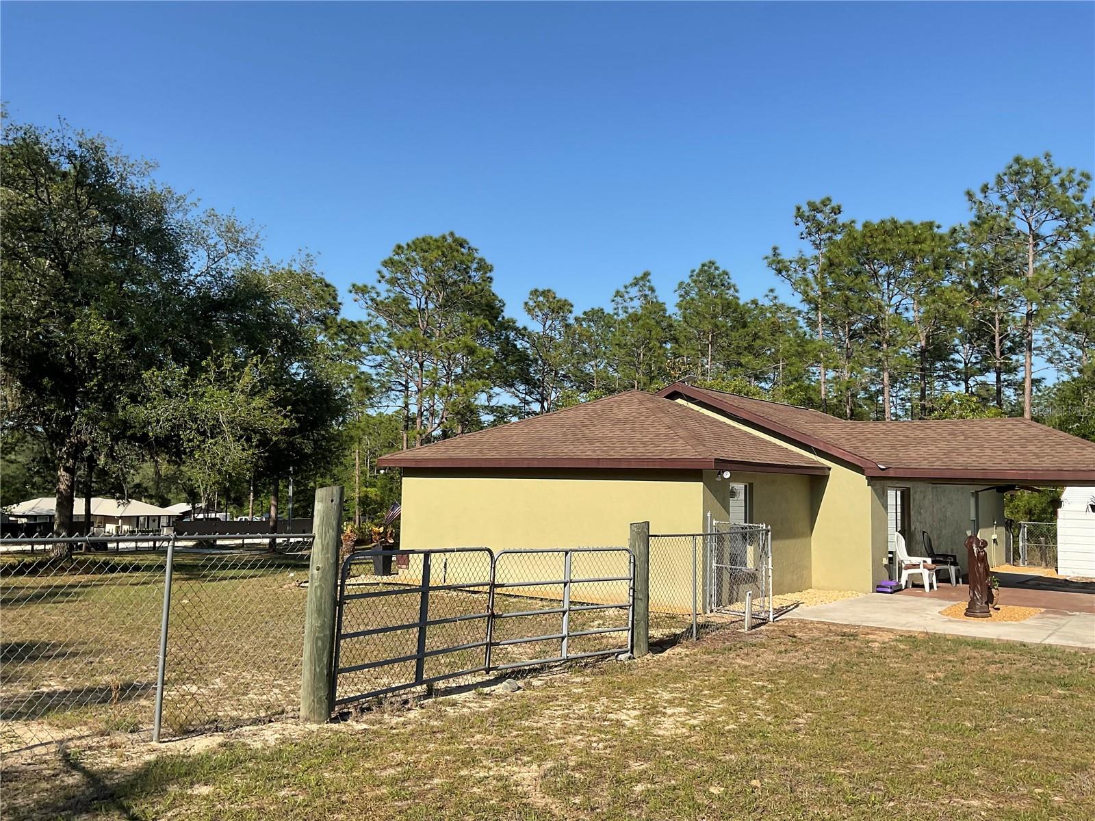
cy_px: 410
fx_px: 917
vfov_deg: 48.2
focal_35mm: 29
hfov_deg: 61.7
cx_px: 548
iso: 16
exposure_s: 1/1912
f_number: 1.8
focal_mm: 3
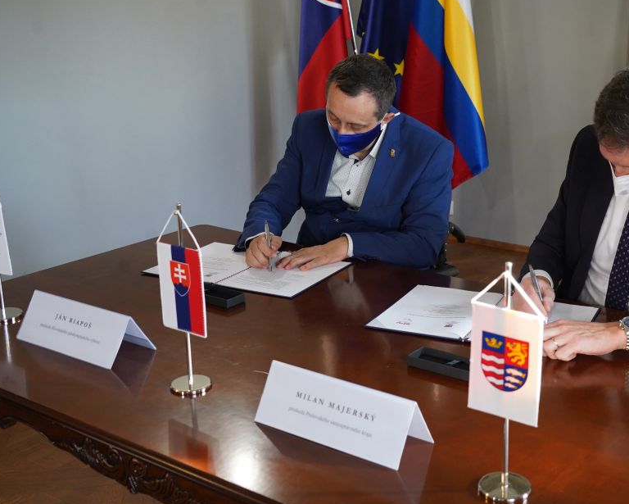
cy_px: 235
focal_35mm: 45
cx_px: 407
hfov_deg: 40.7
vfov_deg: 33.4
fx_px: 838
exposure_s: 1/60
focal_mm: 36
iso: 2500
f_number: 5.6
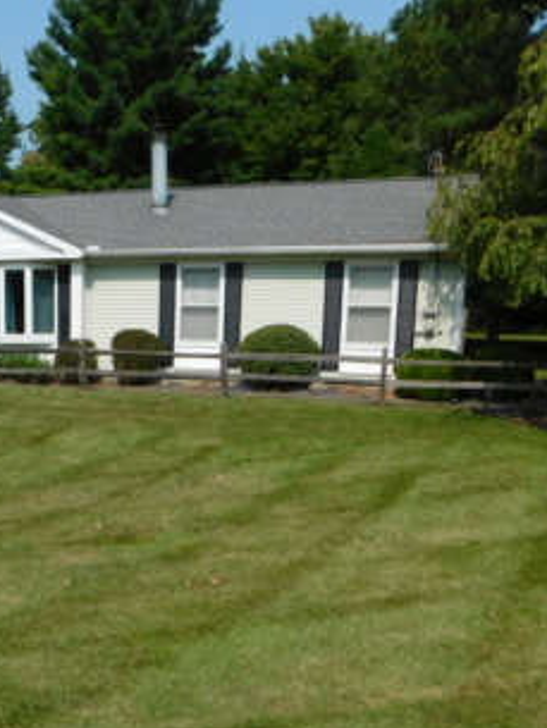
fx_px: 926
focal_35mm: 44
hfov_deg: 31.6
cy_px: 501
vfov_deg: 42.2
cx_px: 69
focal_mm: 4
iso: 125
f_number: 6
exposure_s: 1/640
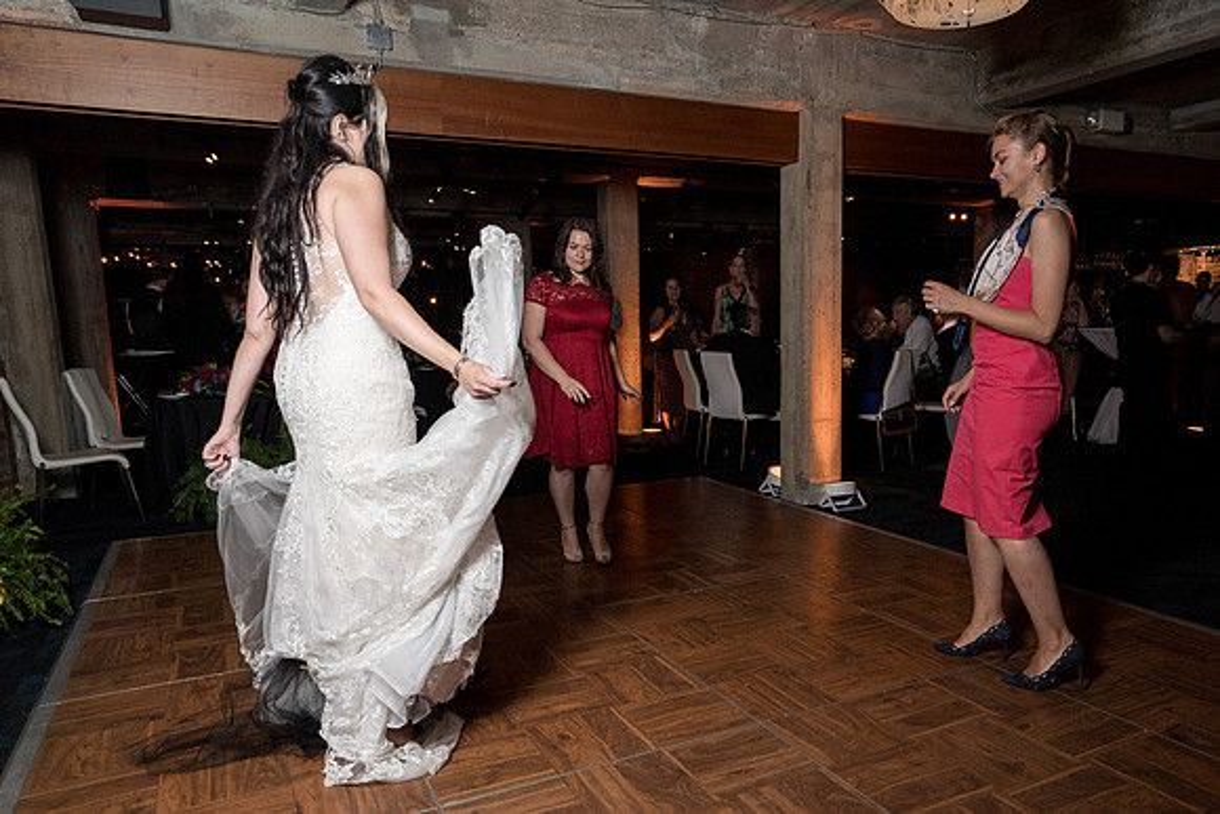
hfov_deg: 71.9
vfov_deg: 51.6
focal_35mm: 25
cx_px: 678
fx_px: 838
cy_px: 477
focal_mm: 20
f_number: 5.6
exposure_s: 1/200
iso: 2000
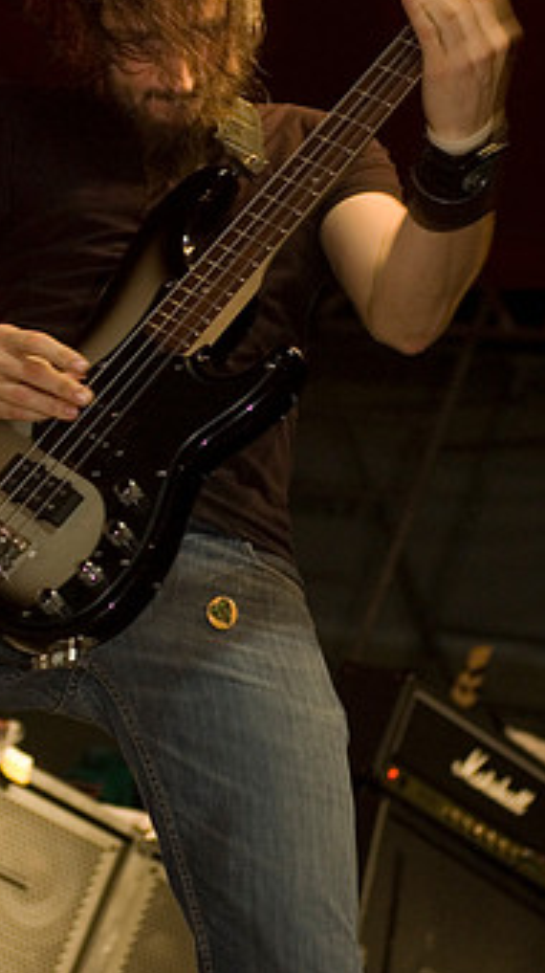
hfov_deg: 10.0
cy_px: 419
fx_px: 3117
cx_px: 245
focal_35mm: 121
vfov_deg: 17.7
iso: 800
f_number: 3.2
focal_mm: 58
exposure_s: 1/80
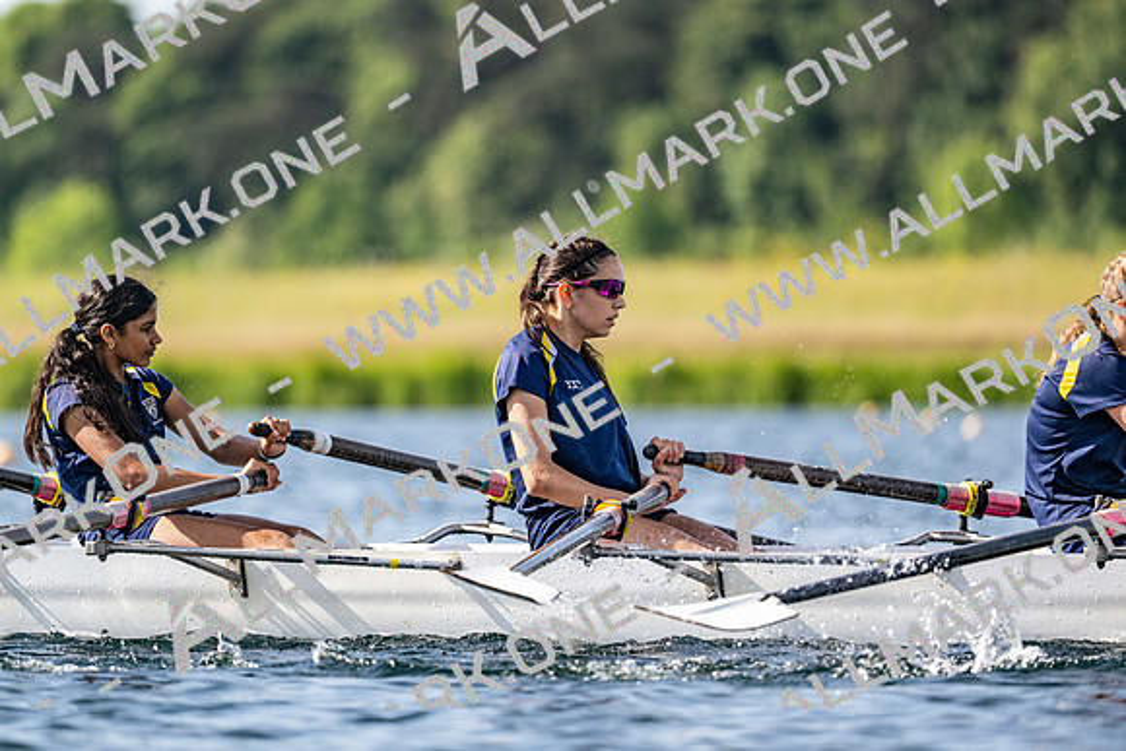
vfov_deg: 3.4
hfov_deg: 5.2
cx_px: 563
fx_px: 12513
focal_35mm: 400
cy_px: 376
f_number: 4.5
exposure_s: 1/2500
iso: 320
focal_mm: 400
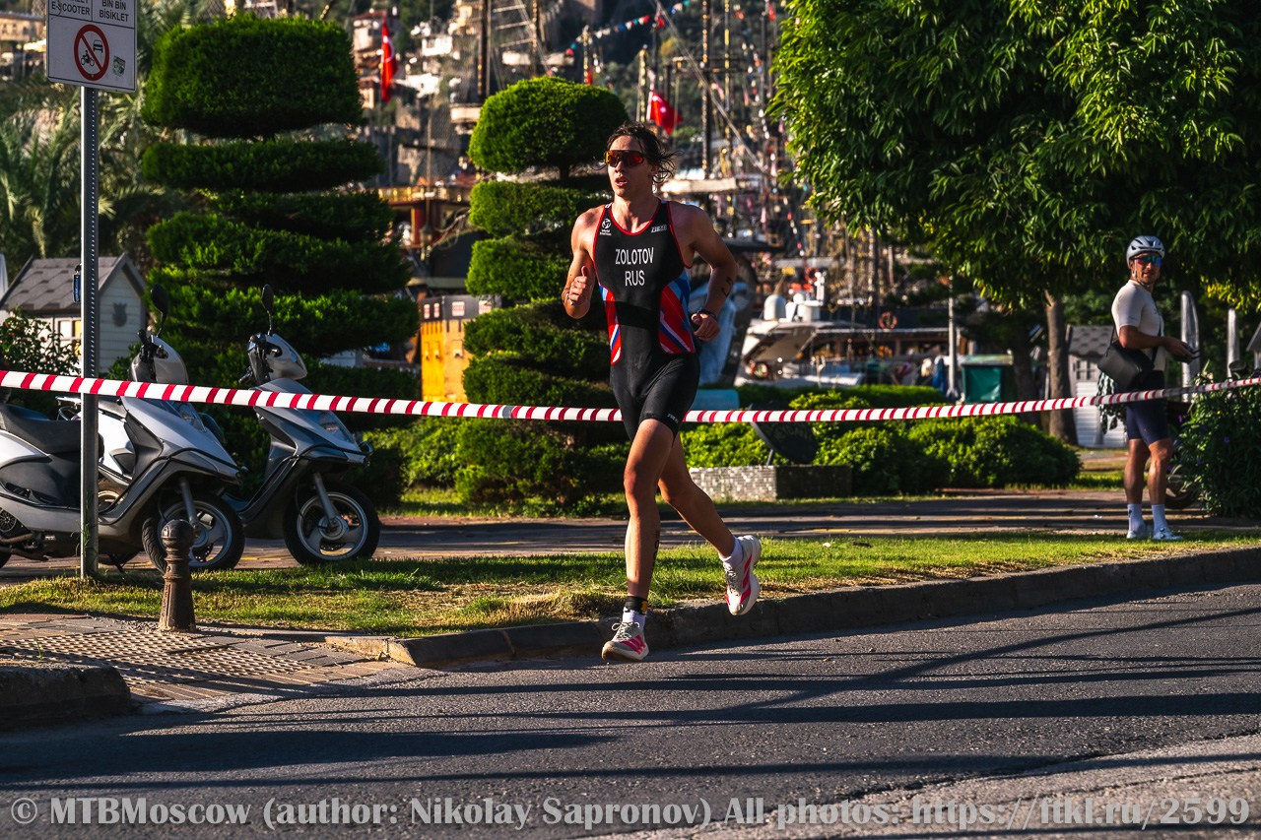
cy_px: 420
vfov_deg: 11.0
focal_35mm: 125
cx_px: 630
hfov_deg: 16.4
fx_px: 4378
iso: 320
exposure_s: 1/1250
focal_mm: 125
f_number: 8
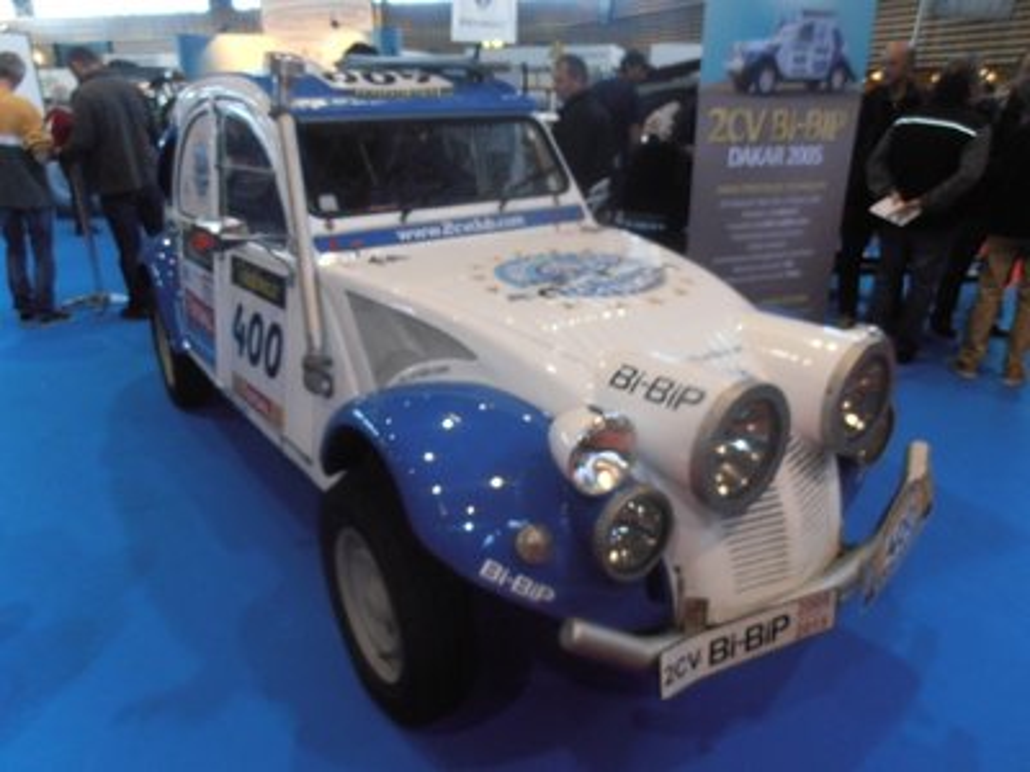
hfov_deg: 71.6
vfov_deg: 56.8
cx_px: 515
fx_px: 714
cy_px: 386
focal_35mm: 24
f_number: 3
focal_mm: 4.2
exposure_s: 1/30
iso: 125
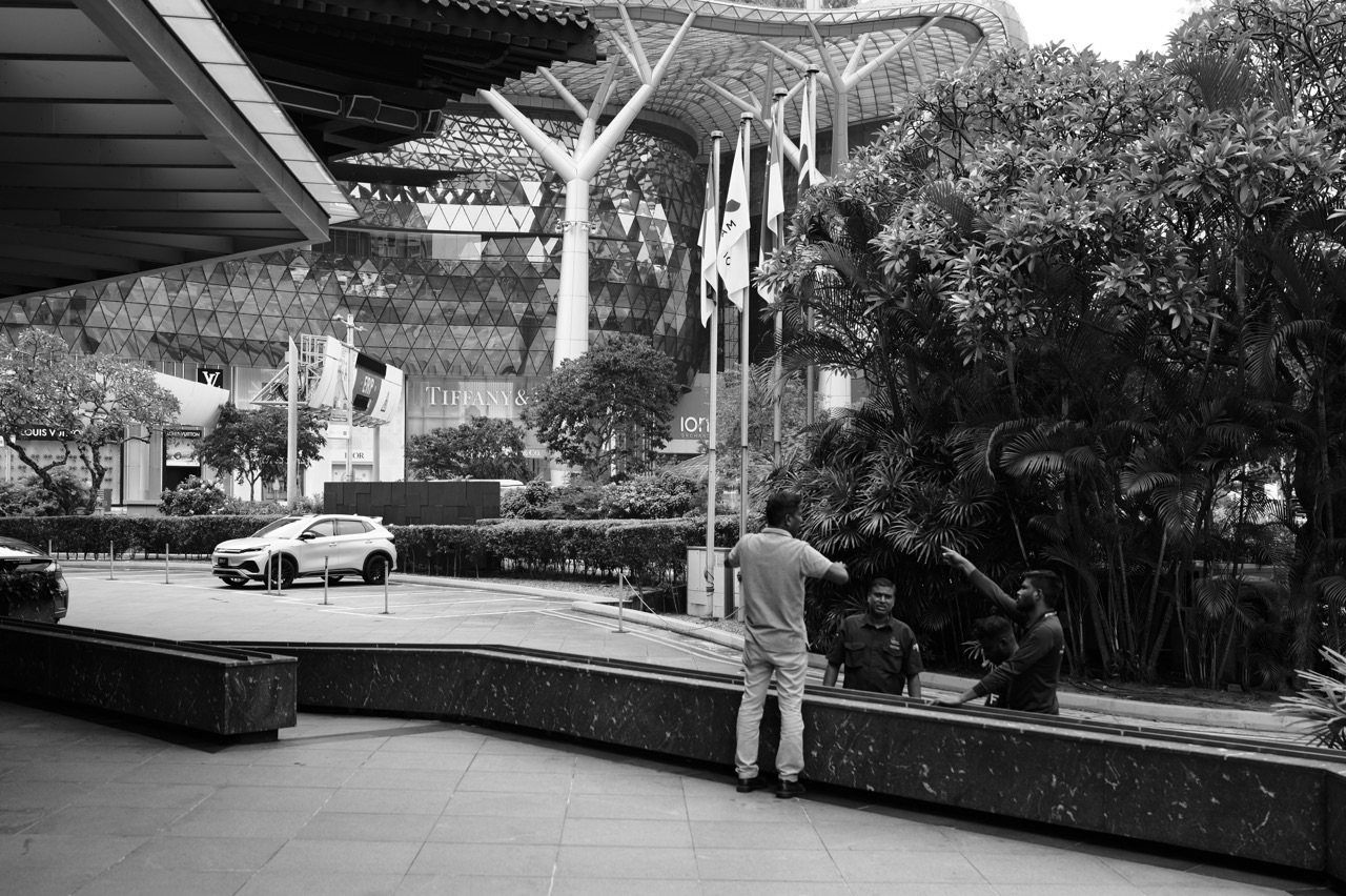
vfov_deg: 31.2
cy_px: 448
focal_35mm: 43
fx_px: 1607
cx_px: 673
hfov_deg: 45.5
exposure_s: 1/200
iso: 100
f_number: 4
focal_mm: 43
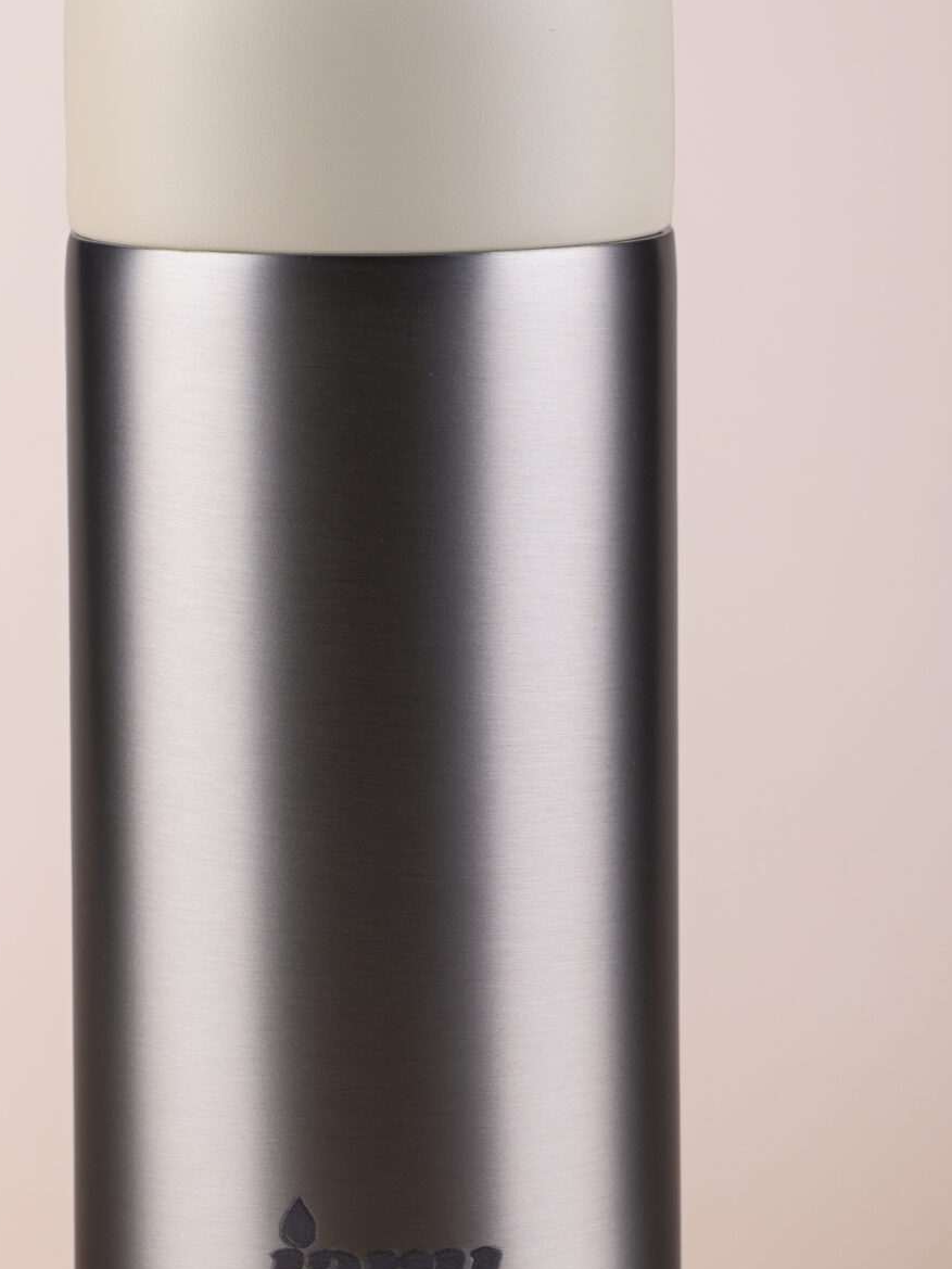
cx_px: 370
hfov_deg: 6.1
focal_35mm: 244
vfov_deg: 8.1
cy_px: 397
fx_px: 8946
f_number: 10
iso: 100
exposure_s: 1/160
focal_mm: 116
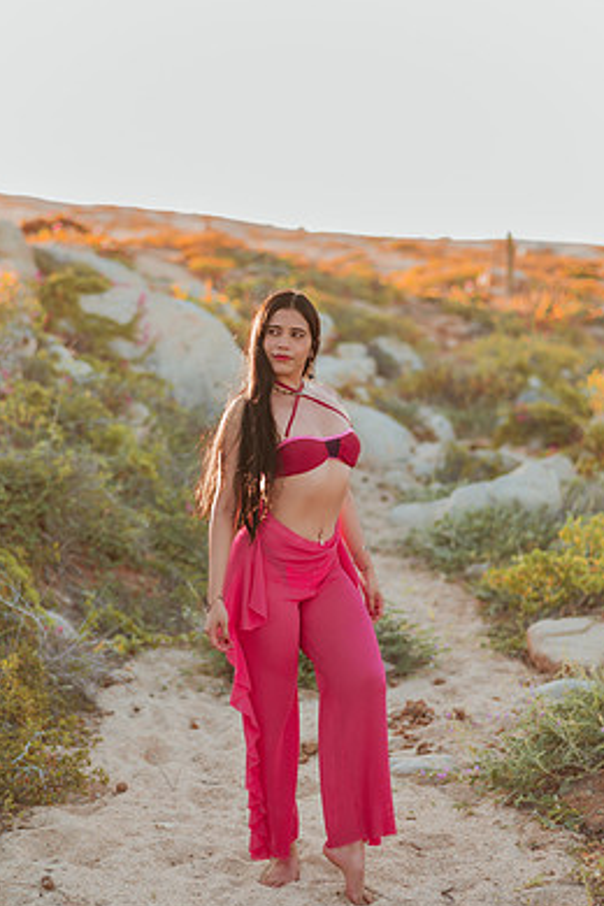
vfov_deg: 30.1
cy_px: 492
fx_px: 1686
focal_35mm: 67
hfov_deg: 20.3
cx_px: 300
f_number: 2.2
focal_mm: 58
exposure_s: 1/400
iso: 50
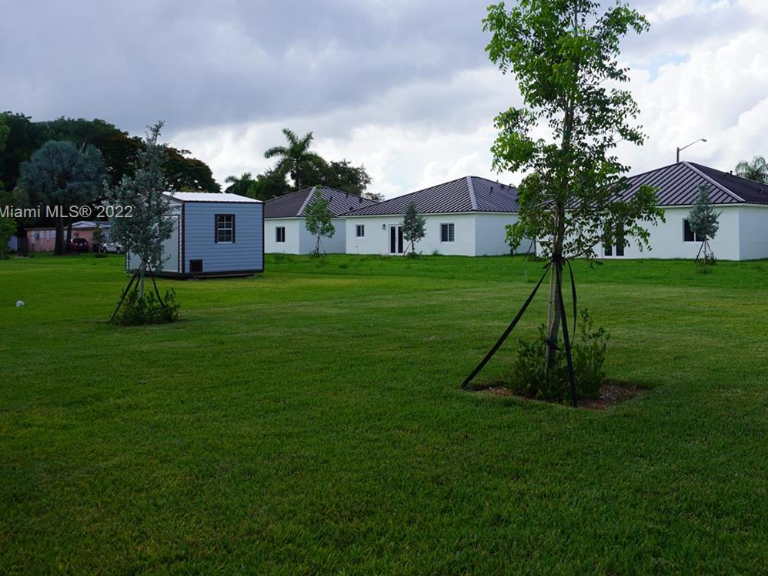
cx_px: 503
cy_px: 213
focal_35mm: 37
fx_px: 821
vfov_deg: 38.4
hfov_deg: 49.4
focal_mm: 16
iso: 100
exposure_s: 1/125
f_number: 9
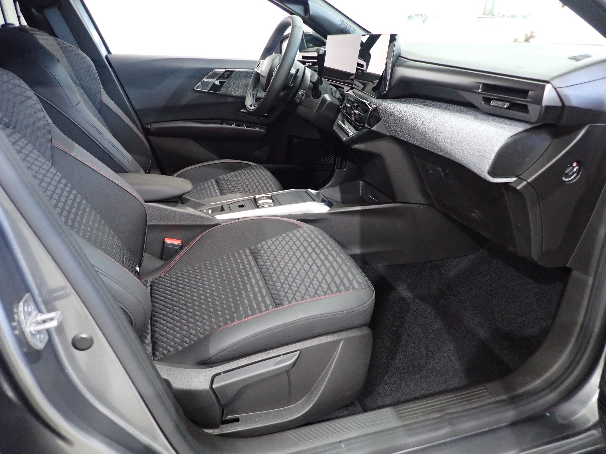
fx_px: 438
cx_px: 303
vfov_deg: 54.9
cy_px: 227
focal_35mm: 25
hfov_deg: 69.4
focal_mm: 4.5
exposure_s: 1/30
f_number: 2
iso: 500
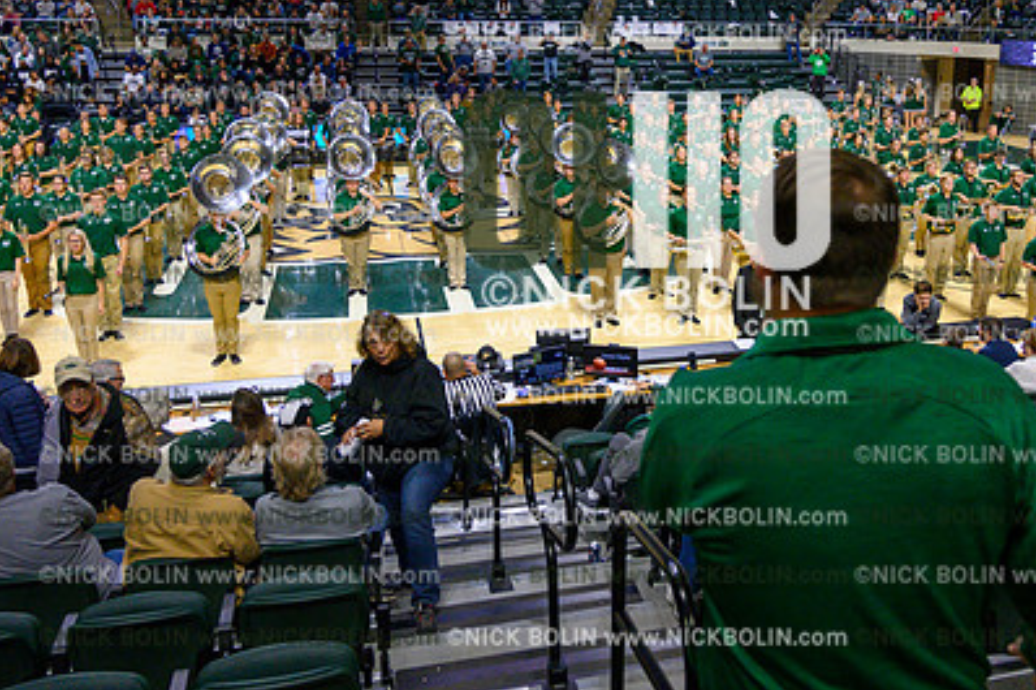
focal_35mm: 35
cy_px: 215
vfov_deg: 37.3
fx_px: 1007
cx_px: 646
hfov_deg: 53.9
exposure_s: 1/500
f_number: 4.5
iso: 3200
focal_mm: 24
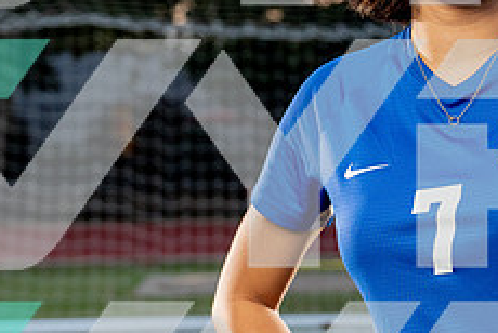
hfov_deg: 13.5
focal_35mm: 151
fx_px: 2091
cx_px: 375
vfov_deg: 9.1
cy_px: 155
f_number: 4
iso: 800
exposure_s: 1/250
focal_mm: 60
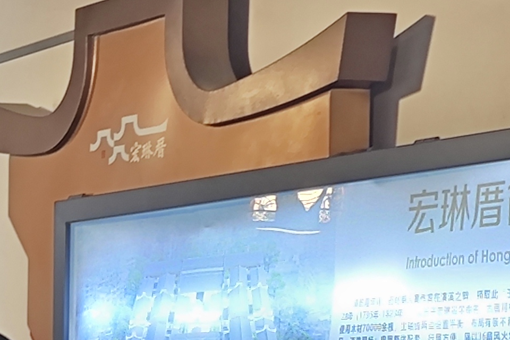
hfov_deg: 10.9
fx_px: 2451
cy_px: 580
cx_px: -496
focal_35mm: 173
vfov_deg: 7.7
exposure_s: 1/34.3
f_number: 1.42
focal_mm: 6.68
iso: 250
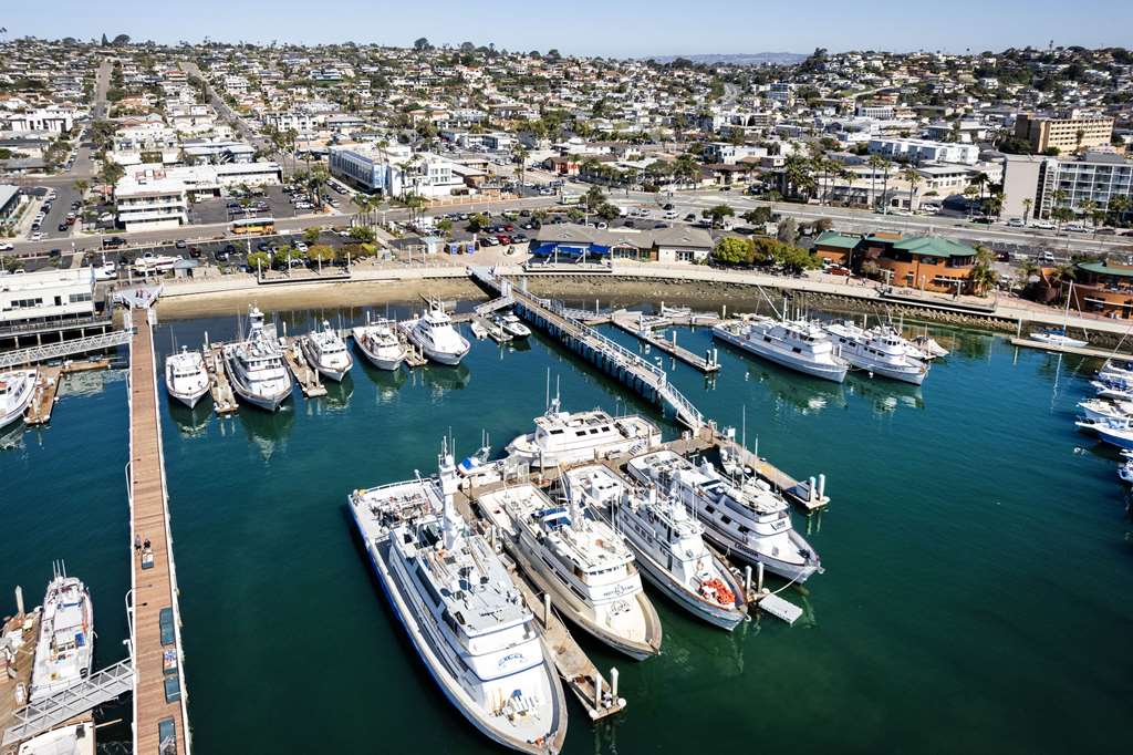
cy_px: 378
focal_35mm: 22
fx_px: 692
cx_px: 566
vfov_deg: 57.2
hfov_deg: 78.6
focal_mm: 8.38
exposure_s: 1/640
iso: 100
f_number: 2.8
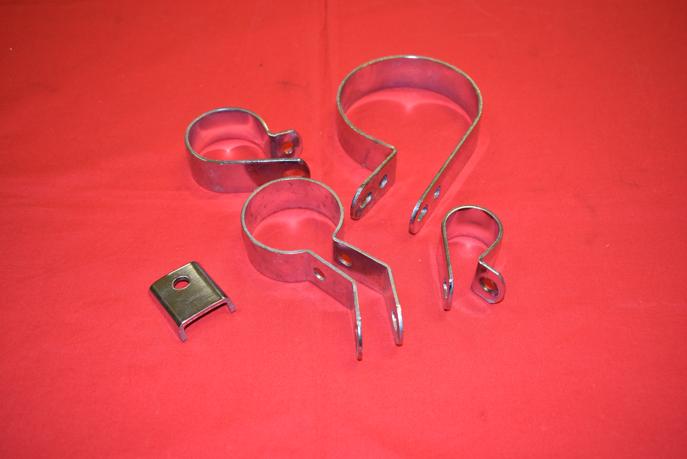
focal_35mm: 38
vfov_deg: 35.5
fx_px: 716
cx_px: 344
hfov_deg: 51.3
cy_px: 230
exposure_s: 1/100
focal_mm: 25
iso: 800
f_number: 5
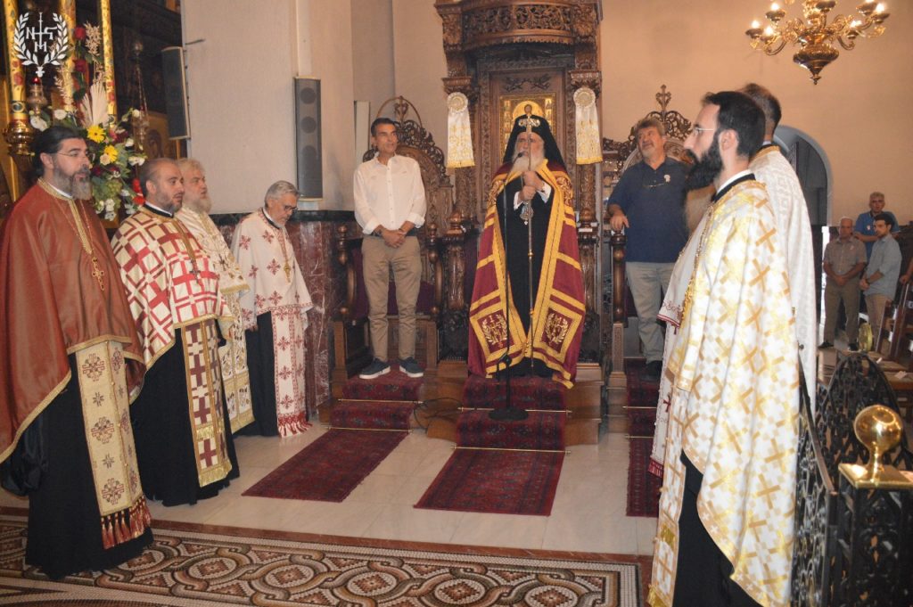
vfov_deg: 47.9
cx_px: 456
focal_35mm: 27
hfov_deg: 67.4
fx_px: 684
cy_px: 304
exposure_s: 1/60
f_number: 3.5
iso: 2500
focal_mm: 18
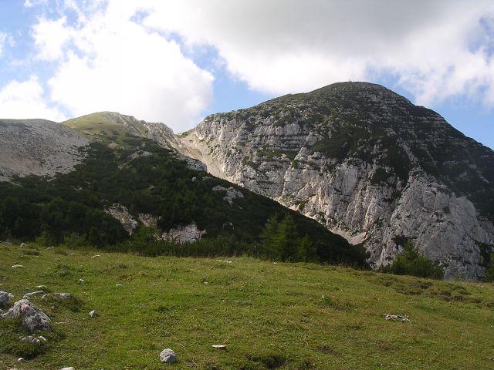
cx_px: 247
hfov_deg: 49.0
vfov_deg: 37.7
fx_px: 542
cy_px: 185
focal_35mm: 38
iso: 100
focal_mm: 5.8
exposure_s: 1/214
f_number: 5.6
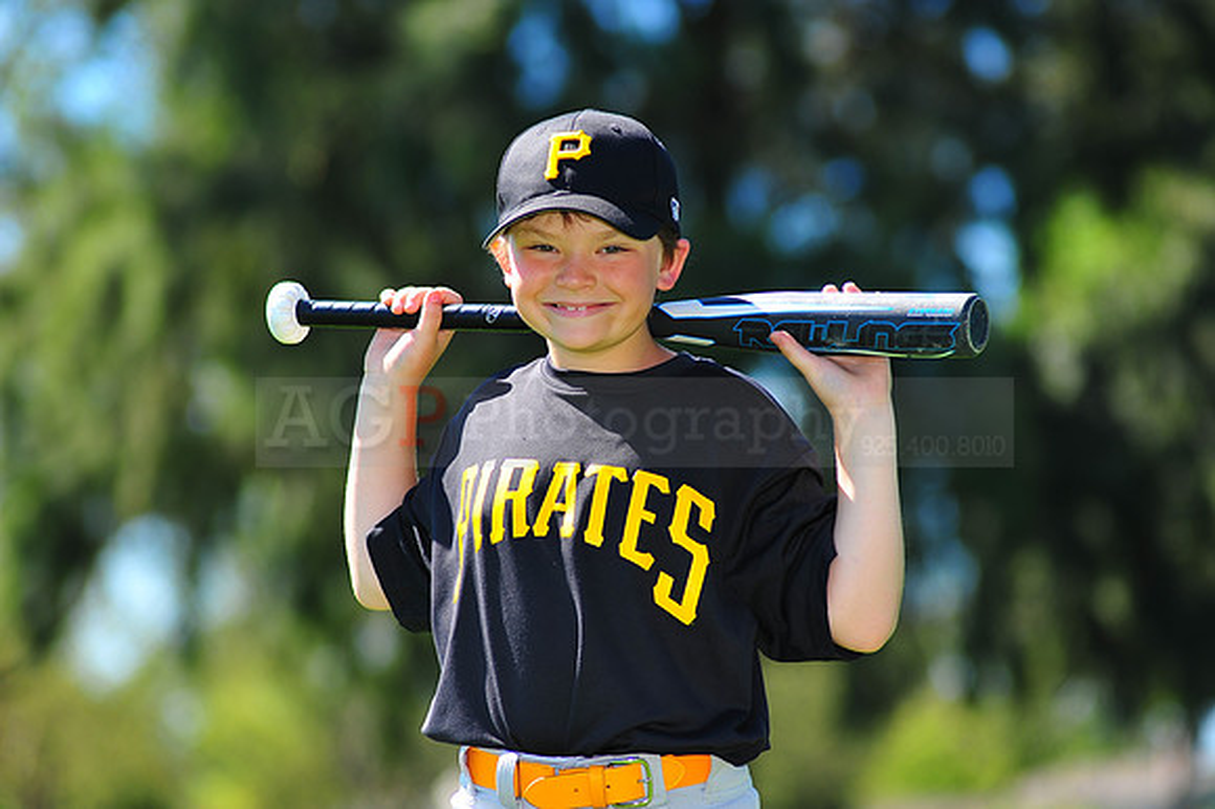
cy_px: 404
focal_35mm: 180
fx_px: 6071
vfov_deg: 7.6
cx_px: 608
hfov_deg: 11.4
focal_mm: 180
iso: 200
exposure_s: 1/640
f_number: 4.5
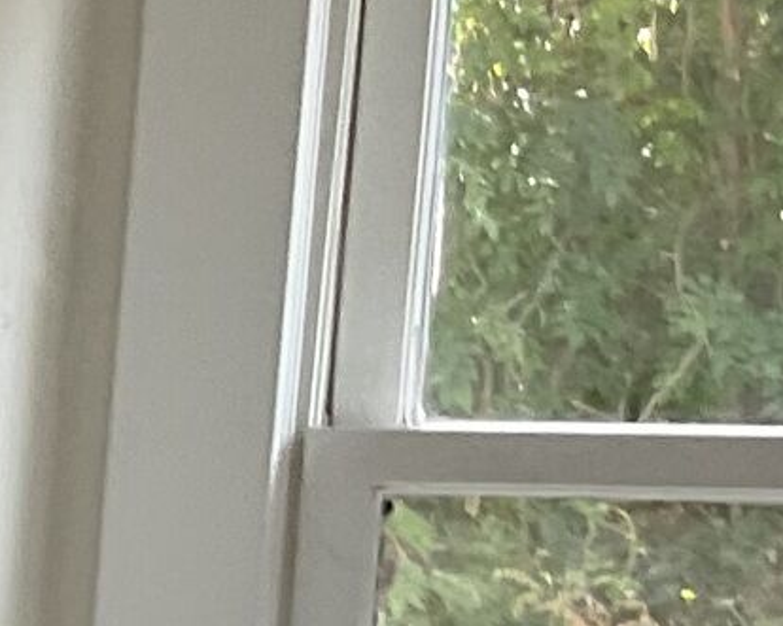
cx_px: -1256
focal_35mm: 210
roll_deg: -2.8
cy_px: 1205
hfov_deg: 8.3
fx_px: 4865
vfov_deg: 7.1
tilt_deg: -8.8
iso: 64
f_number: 1.8
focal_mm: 3
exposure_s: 1/60
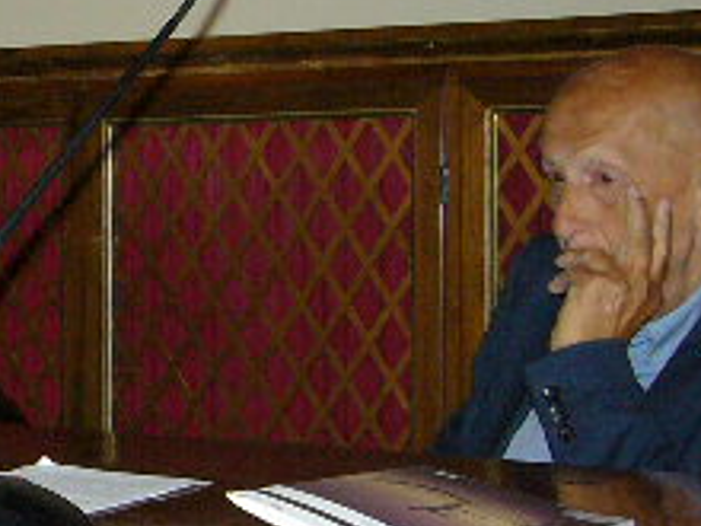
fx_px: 2066
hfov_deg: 17.9
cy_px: 204
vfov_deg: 14.5
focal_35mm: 102
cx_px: -239
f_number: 2.8
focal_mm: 5.8
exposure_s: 1/60
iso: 300
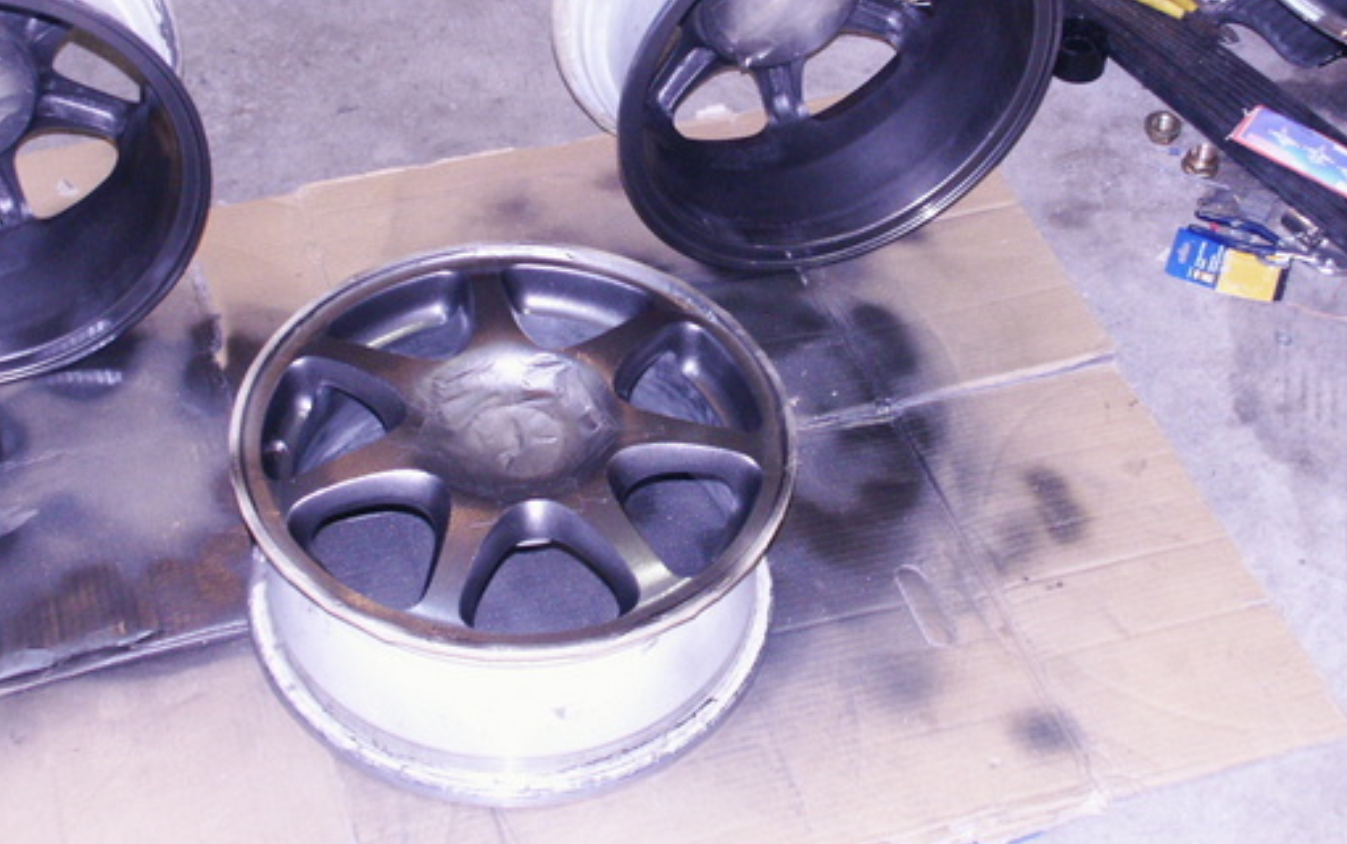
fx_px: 2498
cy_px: 251
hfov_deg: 30.2
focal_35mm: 68
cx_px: 685
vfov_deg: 19.1
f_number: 2.8
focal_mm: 10.7
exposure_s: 1/30
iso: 200
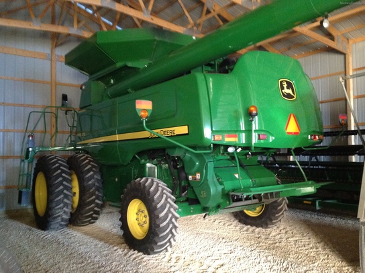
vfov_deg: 40.6
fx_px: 368
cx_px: 182
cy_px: 136
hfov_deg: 52.7
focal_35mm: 35
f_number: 2.4
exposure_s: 1/15
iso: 640
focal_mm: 4.28
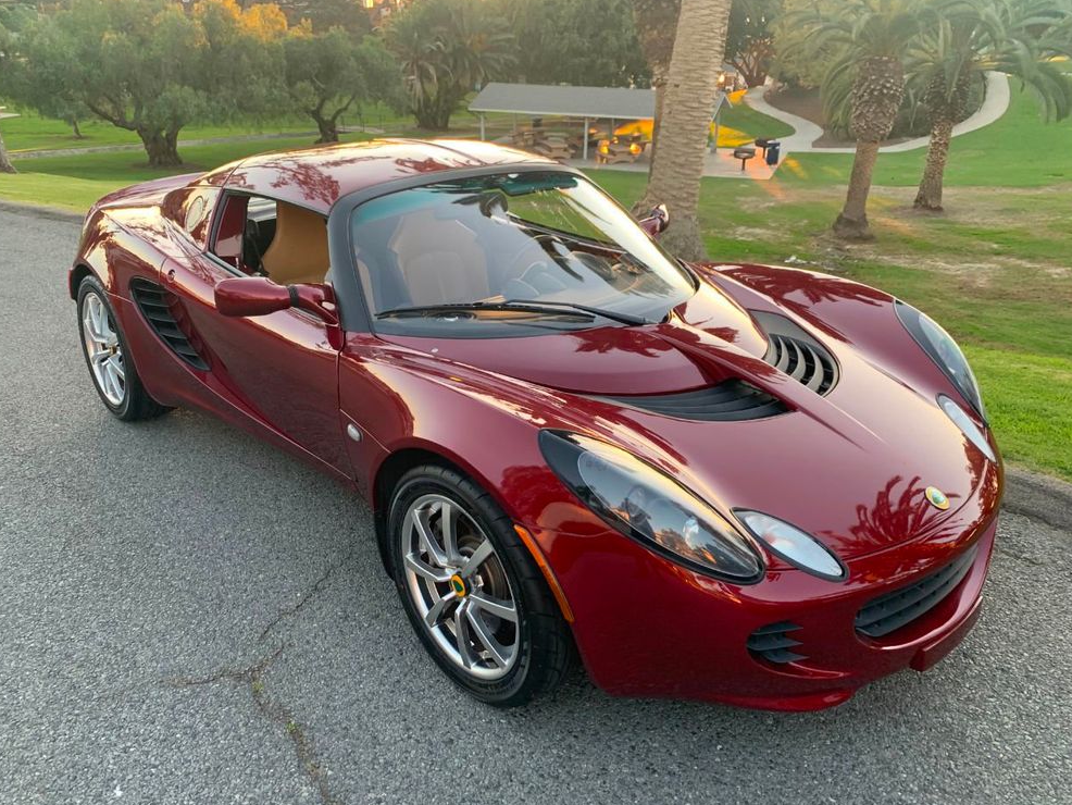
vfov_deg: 51.4
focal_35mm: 27
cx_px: 525
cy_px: 410
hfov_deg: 65.3
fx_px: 836
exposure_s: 1/119
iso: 100
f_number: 1.8
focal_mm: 4.25
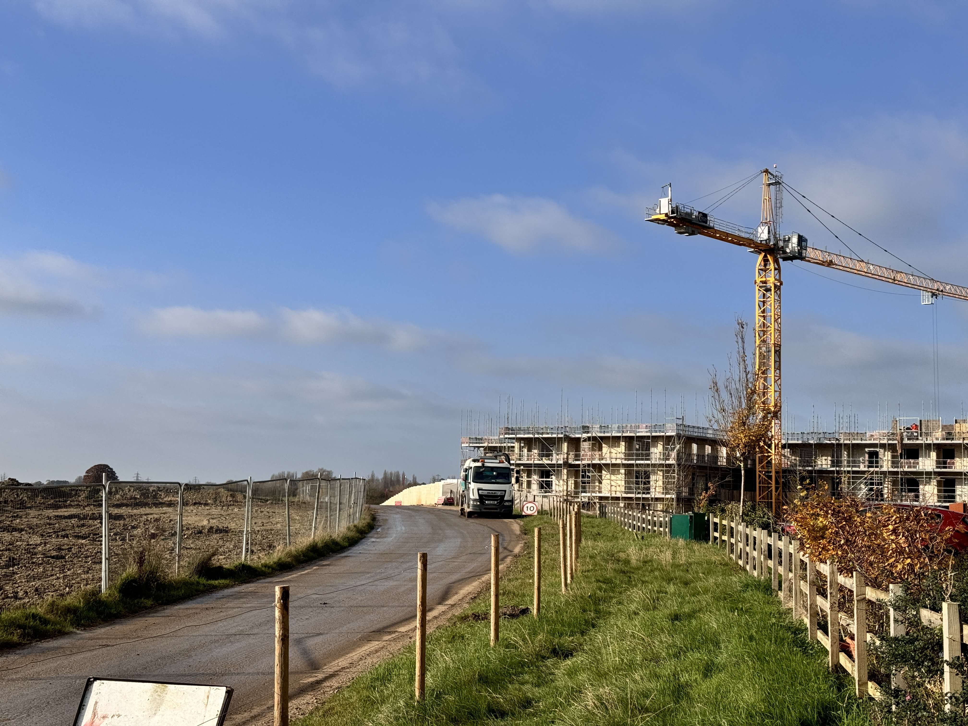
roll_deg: -0.1
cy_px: 363
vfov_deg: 30.3
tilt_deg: +5.7
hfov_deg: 39.7
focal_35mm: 48
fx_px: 1342
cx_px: 484
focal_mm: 6.76
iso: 64
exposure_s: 1/5376
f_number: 1.78
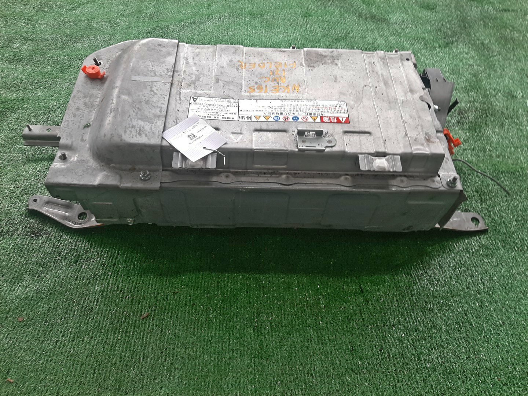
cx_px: 264
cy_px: 198
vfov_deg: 53.1
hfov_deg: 67.3
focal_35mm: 26
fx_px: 397
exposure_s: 1/50
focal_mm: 3.93
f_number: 1.7
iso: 50
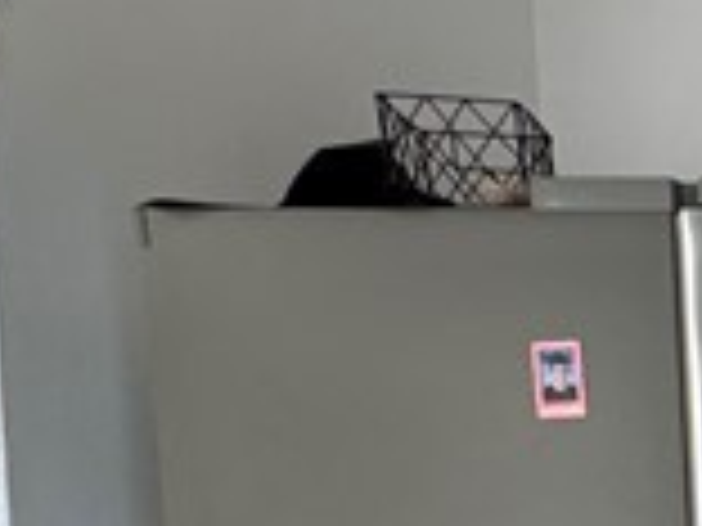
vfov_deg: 14.8
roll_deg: -0.2
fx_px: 1866
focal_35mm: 92
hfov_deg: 14.9
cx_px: 1598
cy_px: 818
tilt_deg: -6.2
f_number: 2.2
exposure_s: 1/60
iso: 320
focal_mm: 2.22
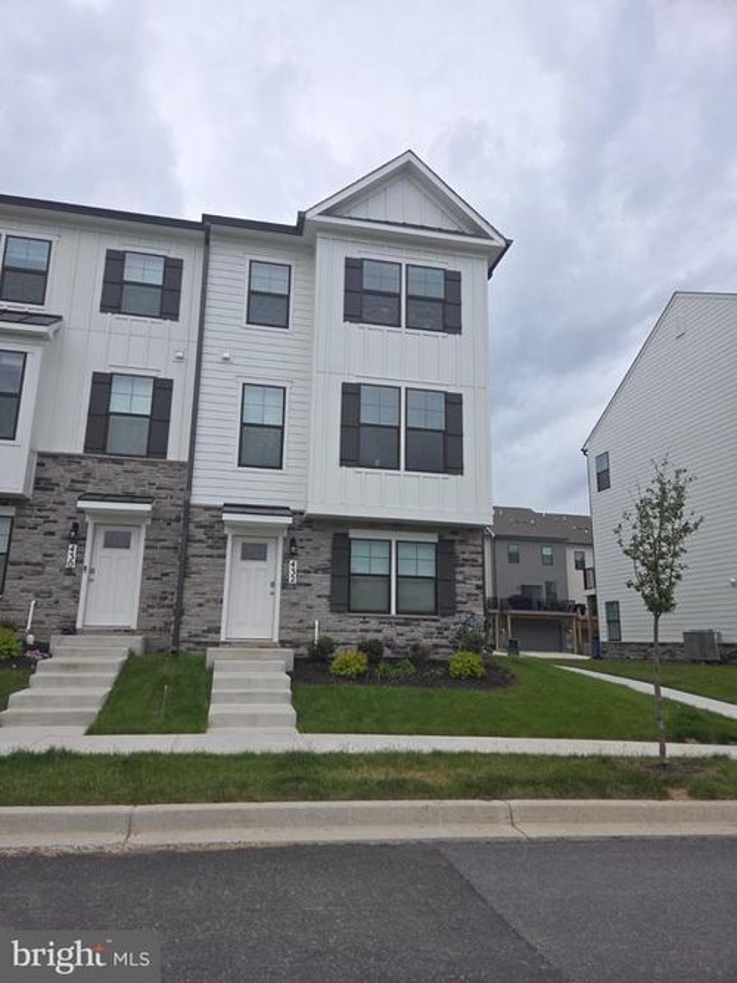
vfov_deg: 73.9
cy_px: 492
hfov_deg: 58.9
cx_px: 368
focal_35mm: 23
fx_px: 653
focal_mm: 5.4
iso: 25
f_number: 1.8
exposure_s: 1/827
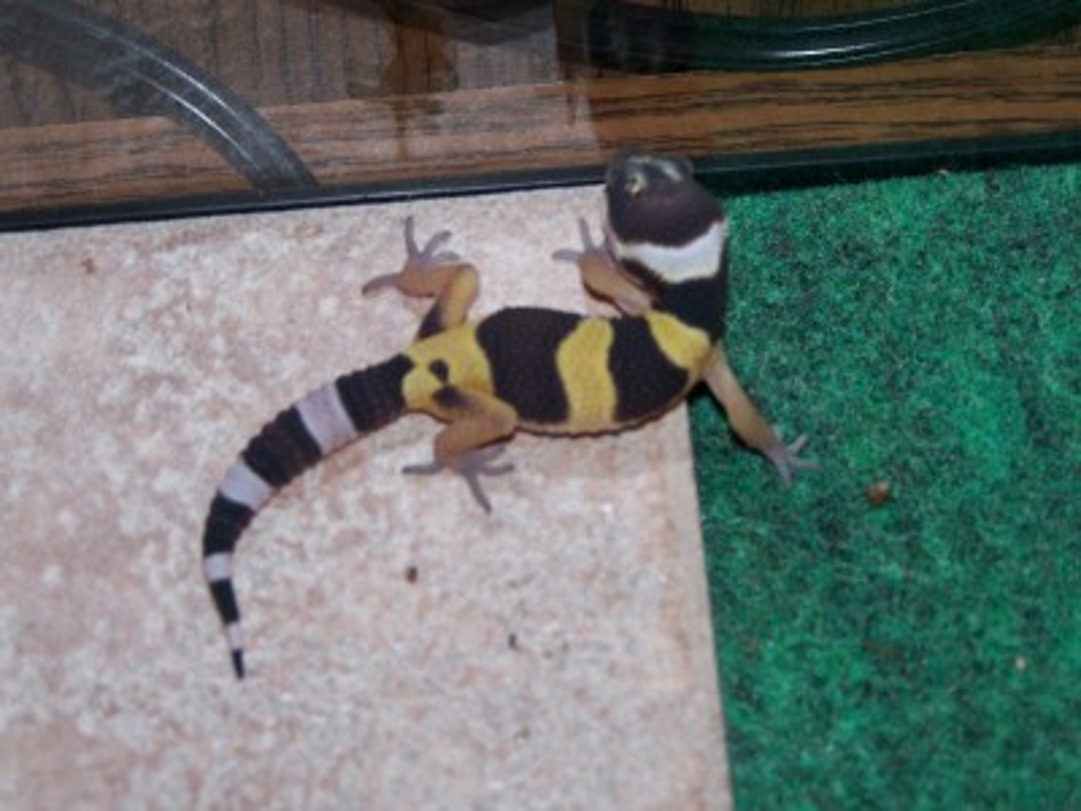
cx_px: 540
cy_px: 406
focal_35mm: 128
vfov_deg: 11.6
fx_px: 3997
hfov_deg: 15.4
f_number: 3.2
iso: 140
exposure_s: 1/100
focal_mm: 21.2
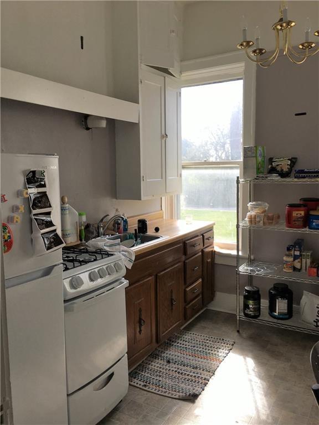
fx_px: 356
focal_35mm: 29
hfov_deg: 48.2
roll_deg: +1.2
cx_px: 160
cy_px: 212
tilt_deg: -6.5
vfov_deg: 61.7
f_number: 2.2
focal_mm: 4.15
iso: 25
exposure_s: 1/120
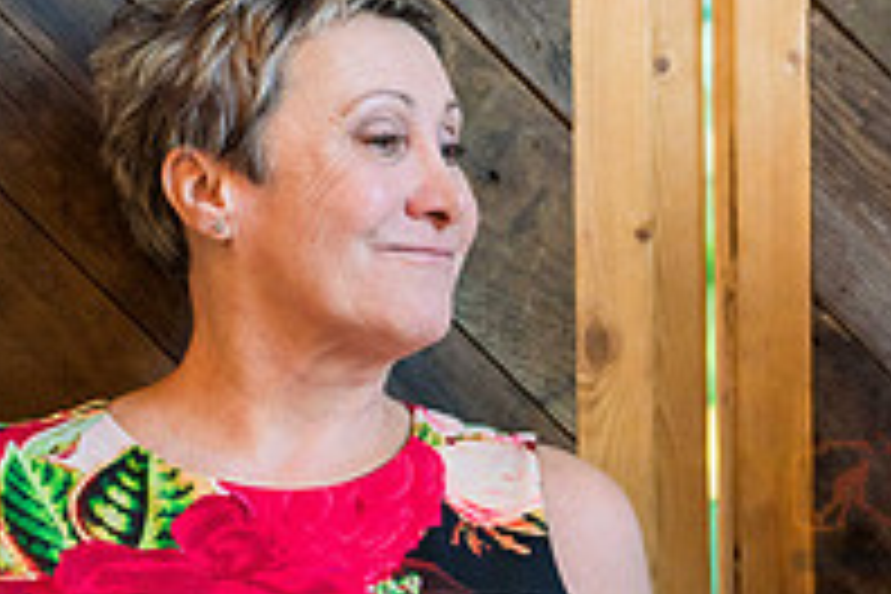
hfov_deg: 7.7
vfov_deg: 5.2
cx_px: 986
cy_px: 502
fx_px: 6583
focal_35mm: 266
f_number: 2.8
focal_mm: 91
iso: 1000
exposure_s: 1/400
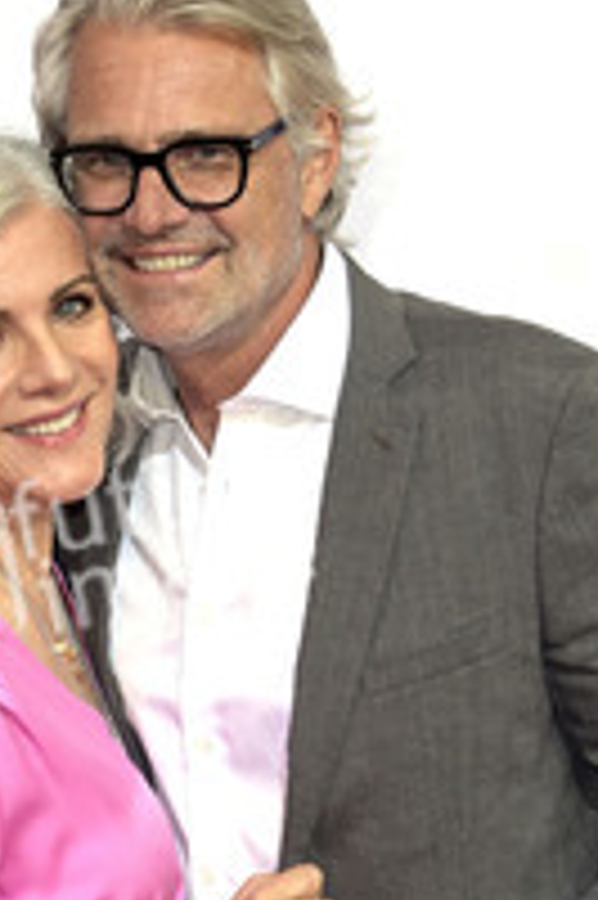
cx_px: 216
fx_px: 3394
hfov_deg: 10.1
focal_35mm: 136
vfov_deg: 15.0
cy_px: 783
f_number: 8
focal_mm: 68
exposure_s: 1/160
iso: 500
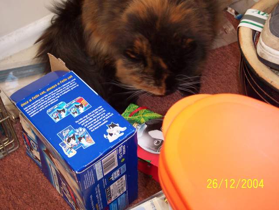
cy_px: 105
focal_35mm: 51
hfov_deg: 37.5
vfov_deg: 28.6
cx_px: 140
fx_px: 411
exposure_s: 1/45
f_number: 3.4
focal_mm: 10.7
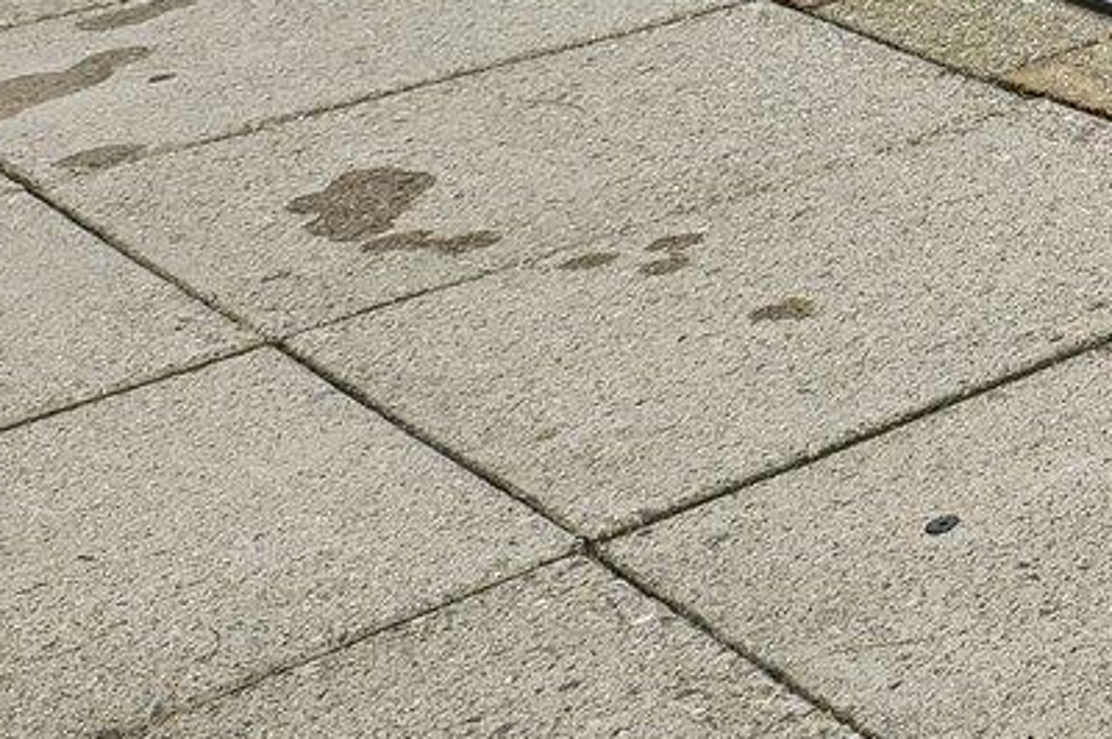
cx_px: 2805
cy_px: -979
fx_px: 2531
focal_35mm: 82
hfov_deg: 14.2
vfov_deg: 13.0
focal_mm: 16
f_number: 8
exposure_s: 1/640
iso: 400
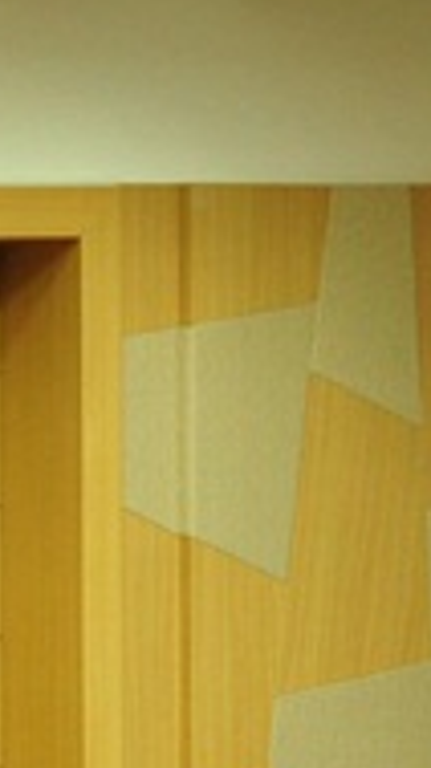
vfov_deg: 10.3
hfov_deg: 5.6
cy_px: 853
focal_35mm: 208
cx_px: -655
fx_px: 4231
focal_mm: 25
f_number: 4.5
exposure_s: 1/80
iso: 800
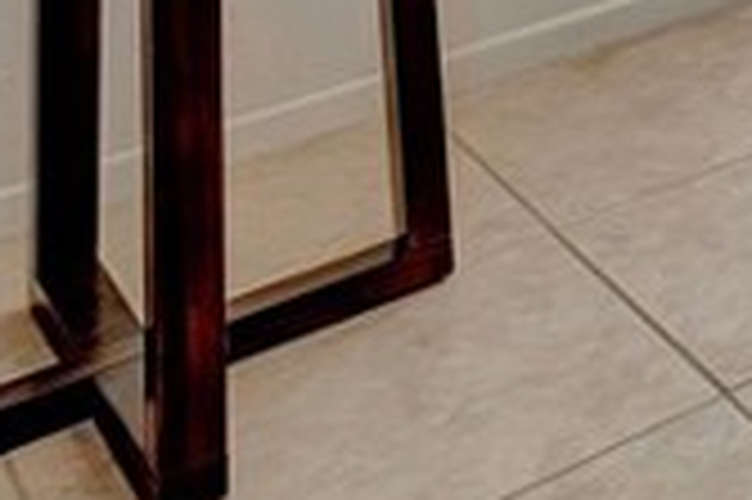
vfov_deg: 11.2
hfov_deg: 14.6
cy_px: -856
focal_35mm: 92
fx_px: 1920
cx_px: 1783
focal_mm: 10
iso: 100
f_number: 5.6
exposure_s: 1/25
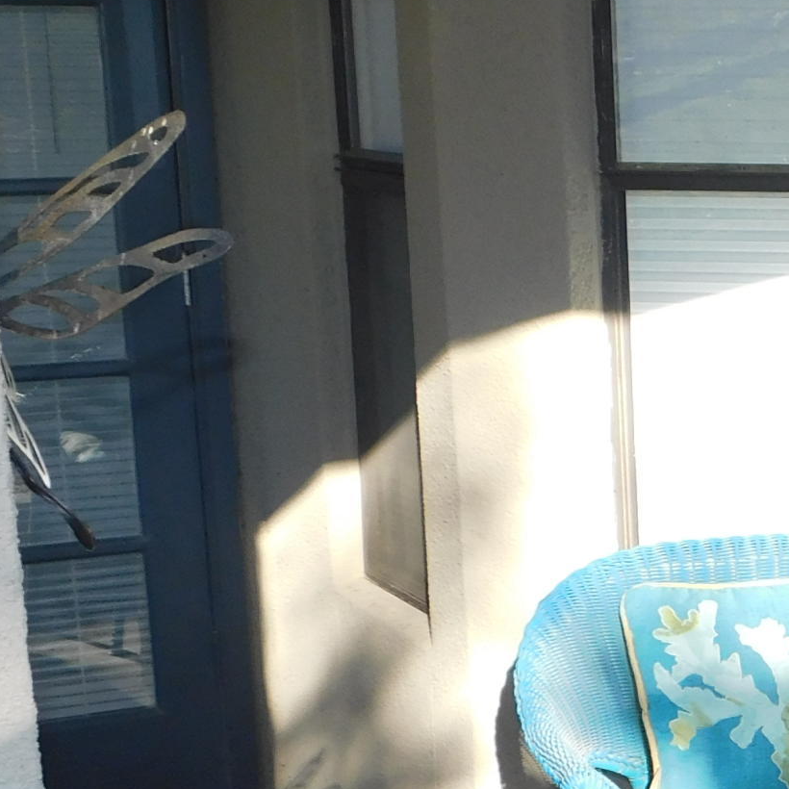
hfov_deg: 16.3
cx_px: 1209
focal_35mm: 97
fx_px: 2501
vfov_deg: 17.8
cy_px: 598
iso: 125
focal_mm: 5.3
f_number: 3.2
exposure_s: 1/250
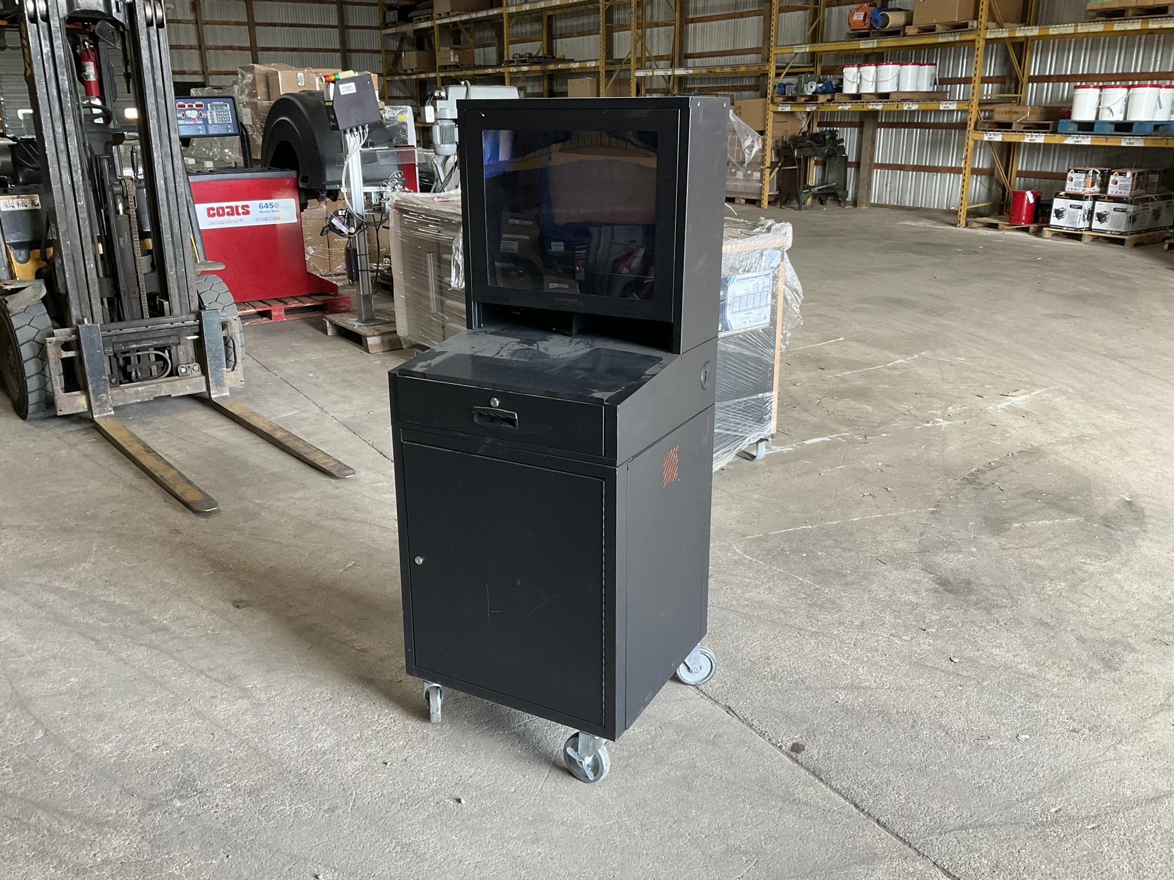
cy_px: 440
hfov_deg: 61.7
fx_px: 984
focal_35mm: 29
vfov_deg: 48.2
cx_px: 587
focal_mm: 3
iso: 64
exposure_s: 1/60
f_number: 1.8
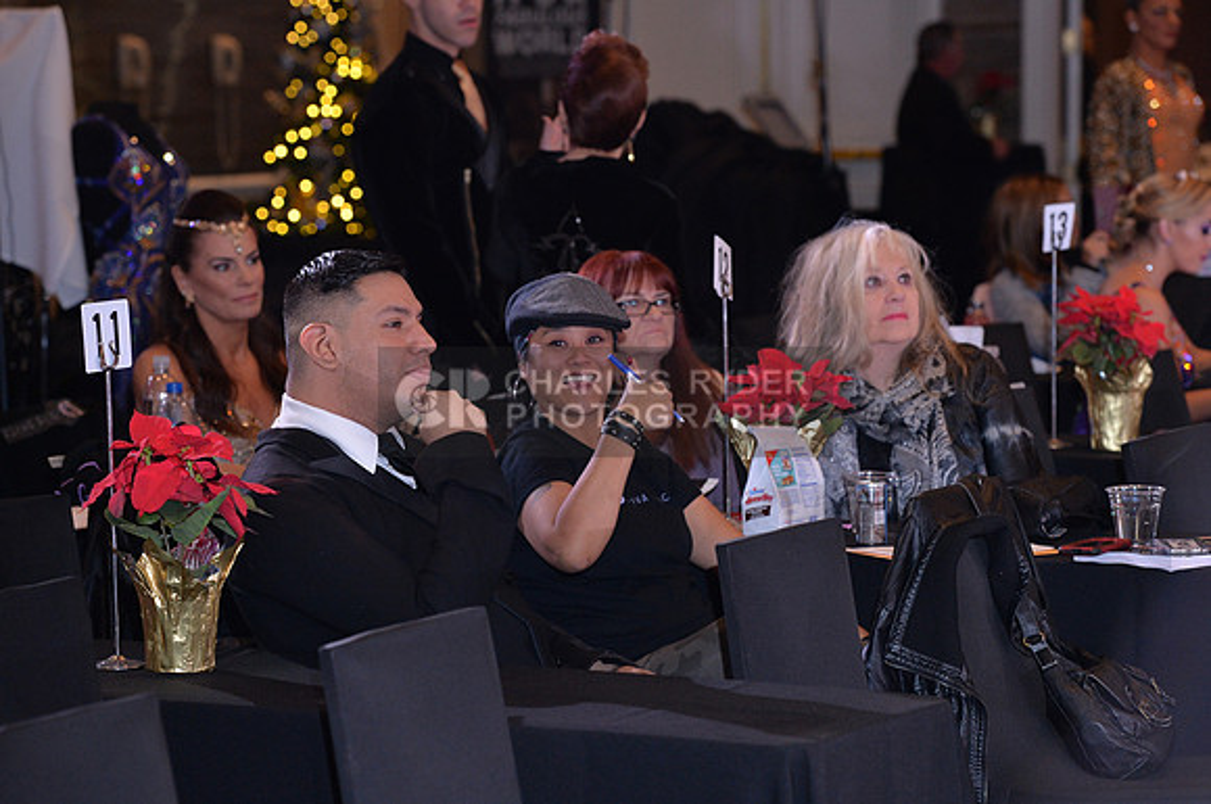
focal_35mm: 130
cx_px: 606
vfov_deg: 10.5
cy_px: 402
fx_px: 4367
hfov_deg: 15.8
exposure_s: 1/250
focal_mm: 130
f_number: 5
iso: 2000
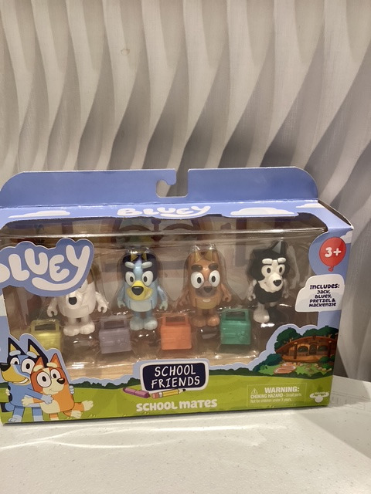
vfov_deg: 58.4
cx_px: 186
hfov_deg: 45.4
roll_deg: +1.3
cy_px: 247
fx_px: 443
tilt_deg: -23.8
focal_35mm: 31
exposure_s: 1/60
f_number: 2.4
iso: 160
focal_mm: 3.3
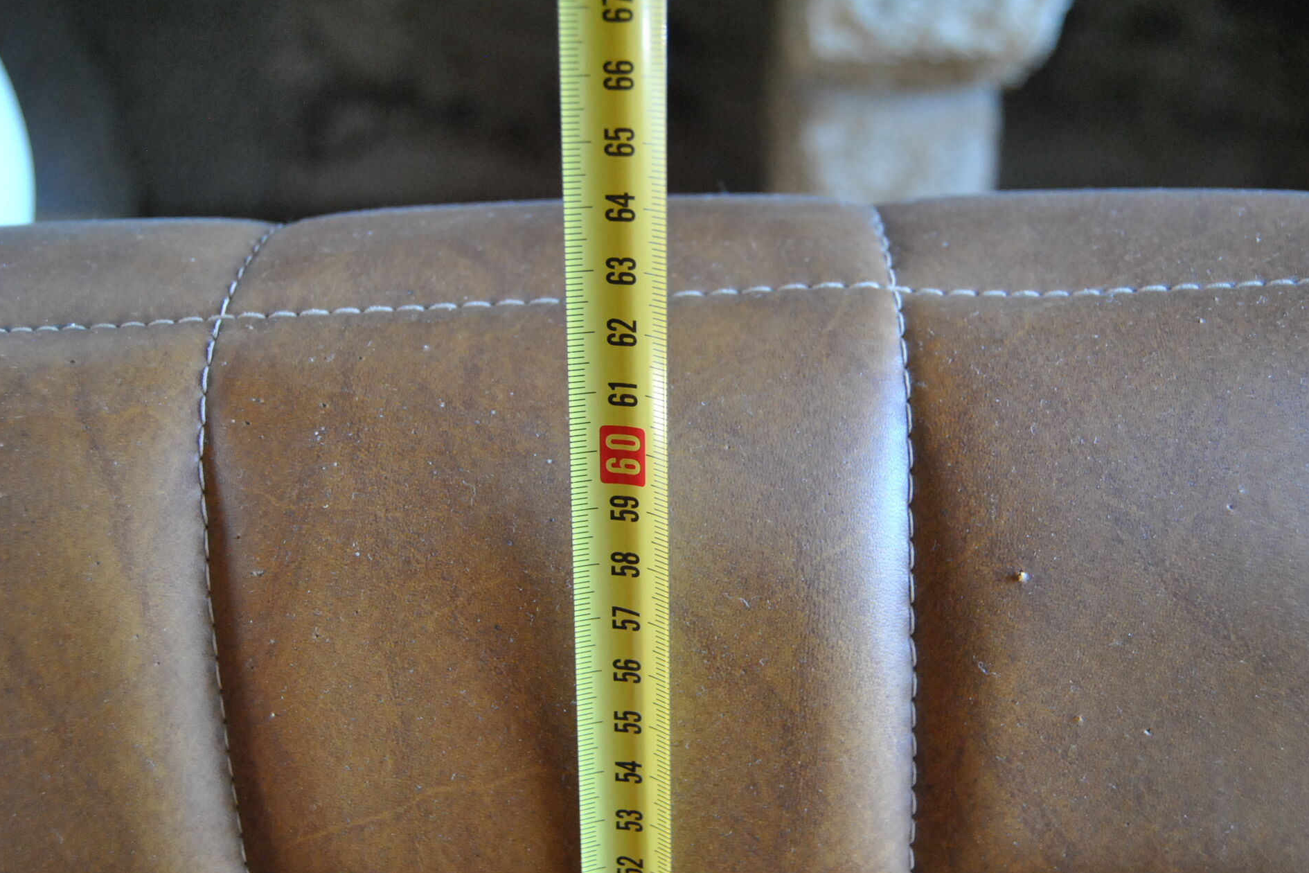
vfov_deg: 33.4
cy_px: 434
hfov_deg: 48.5
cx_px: 652
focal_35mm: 40
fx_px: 1454
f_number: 4
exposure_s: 1/30
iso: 1250
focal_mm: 26
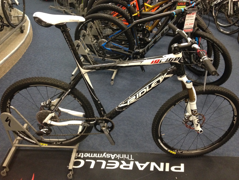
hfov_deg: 52.6
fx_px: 242
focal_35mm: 35
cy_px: 90
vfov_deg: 40.7
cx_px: 120
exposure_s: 1/20
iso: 250
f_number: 2.4
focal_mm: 4.28
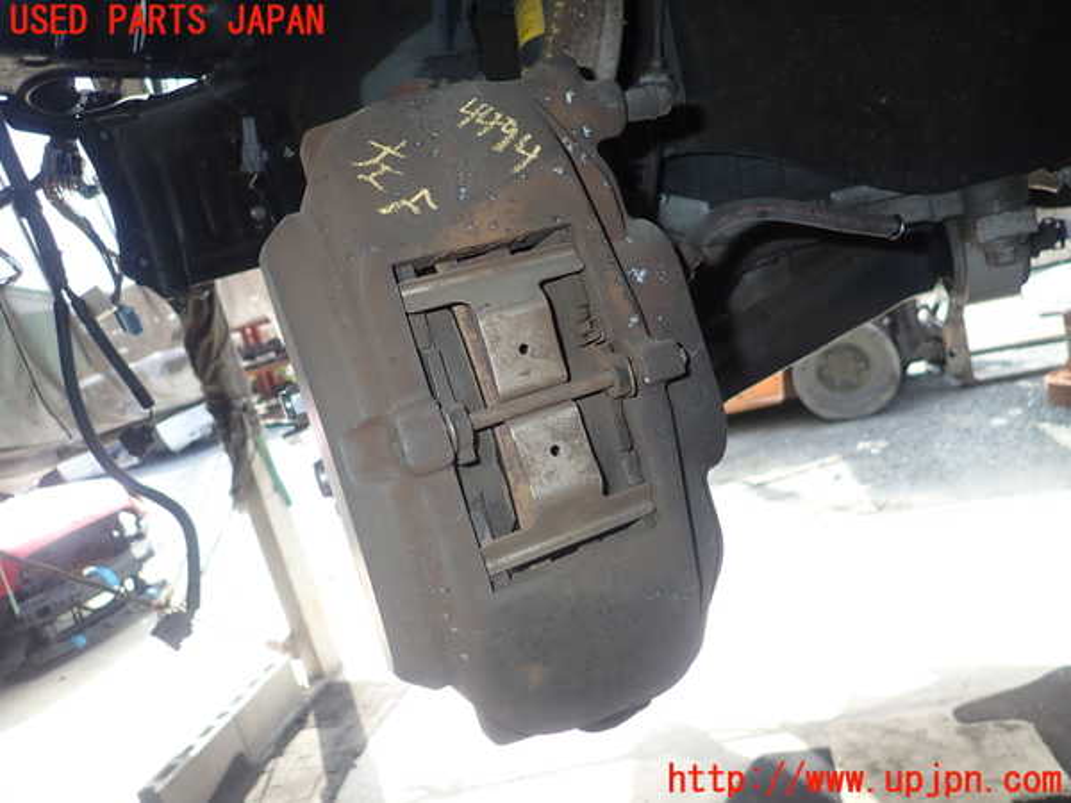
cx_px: 536
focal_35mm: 25
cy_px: 402
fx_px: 773
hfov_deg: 69.4
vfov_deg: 54.9
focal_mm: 4.5
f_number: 5.6
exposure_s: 1/30
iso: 100
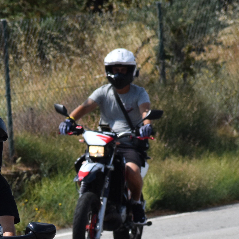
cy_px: 221
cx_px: 10
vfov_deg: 2.5
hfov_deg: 2.5
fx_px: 5393
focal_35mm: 690
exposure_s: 1/2000
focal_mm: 165
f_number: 7.1
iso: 400
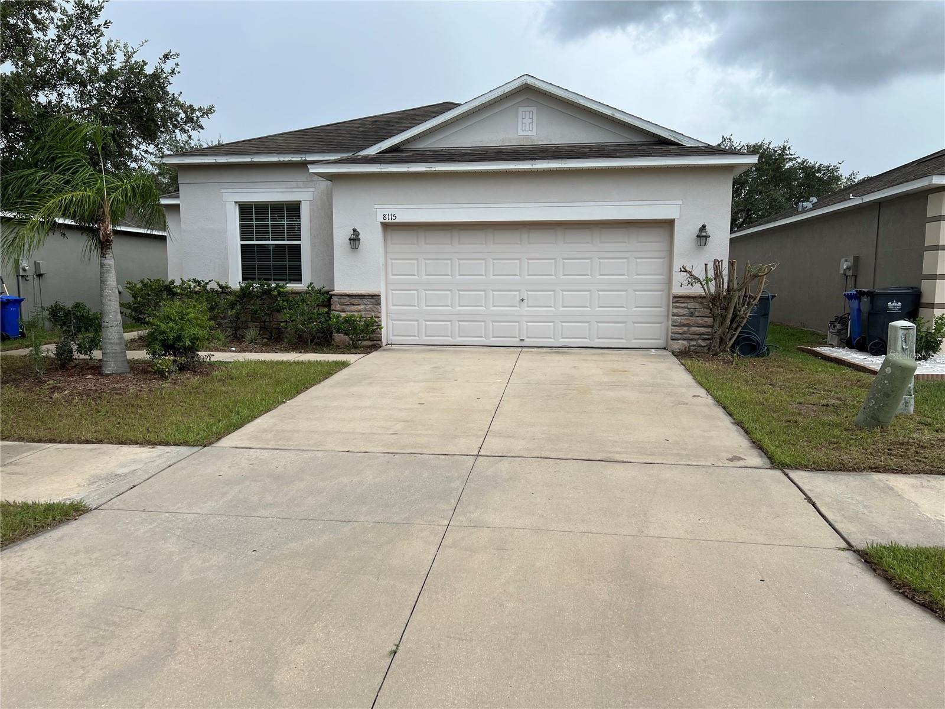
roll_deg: +0.9
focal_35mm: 26
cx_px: 472
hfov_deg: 67.3
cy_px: 354
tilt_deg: -6.3
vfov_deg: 53.1
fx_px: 710
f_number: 1.5
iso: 50
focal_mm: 5.7
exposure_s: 1/2994
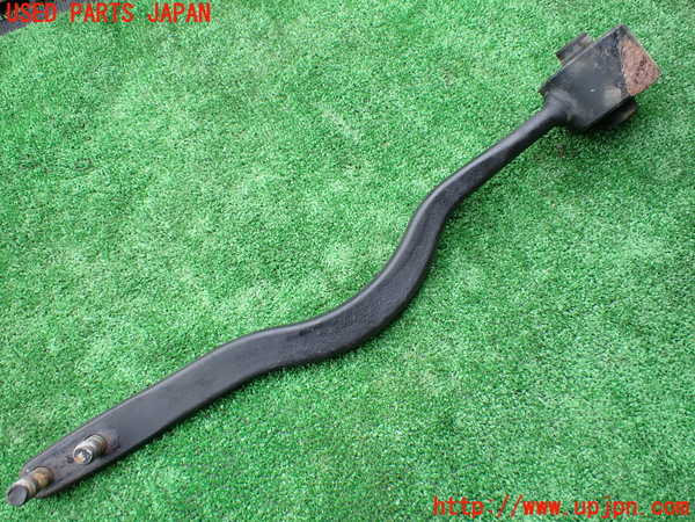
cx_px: 348
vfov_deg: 46.8
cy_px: 261
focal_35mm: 30
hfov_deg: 60.0
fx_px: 602
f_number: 2.3
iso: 100
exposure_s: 1/160
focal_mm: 5.4
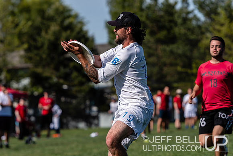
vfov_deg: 6.5
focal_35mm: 210
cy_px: 78
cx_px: 116
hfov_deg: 9.8
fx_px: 1359
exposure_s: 1/2000
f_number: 4
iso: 100
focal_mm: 140
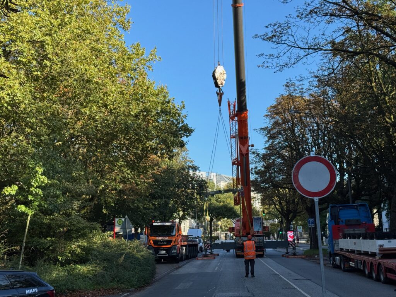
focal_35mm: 48
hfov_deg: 39.7
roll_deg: +1.2
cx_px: 198
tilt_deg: +7.1
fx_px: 549
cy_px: 148
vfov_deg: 30.3
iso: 64
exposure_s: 1/1524
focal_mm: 6.76
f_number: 1.78
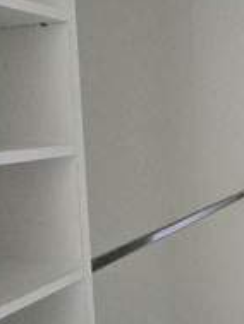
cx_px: 258
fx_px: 413
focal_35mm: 44
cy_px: 173
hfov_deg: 30.1
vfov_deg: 42.9
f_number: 2.2
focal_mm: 2.2
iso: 1250
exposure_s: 1/60
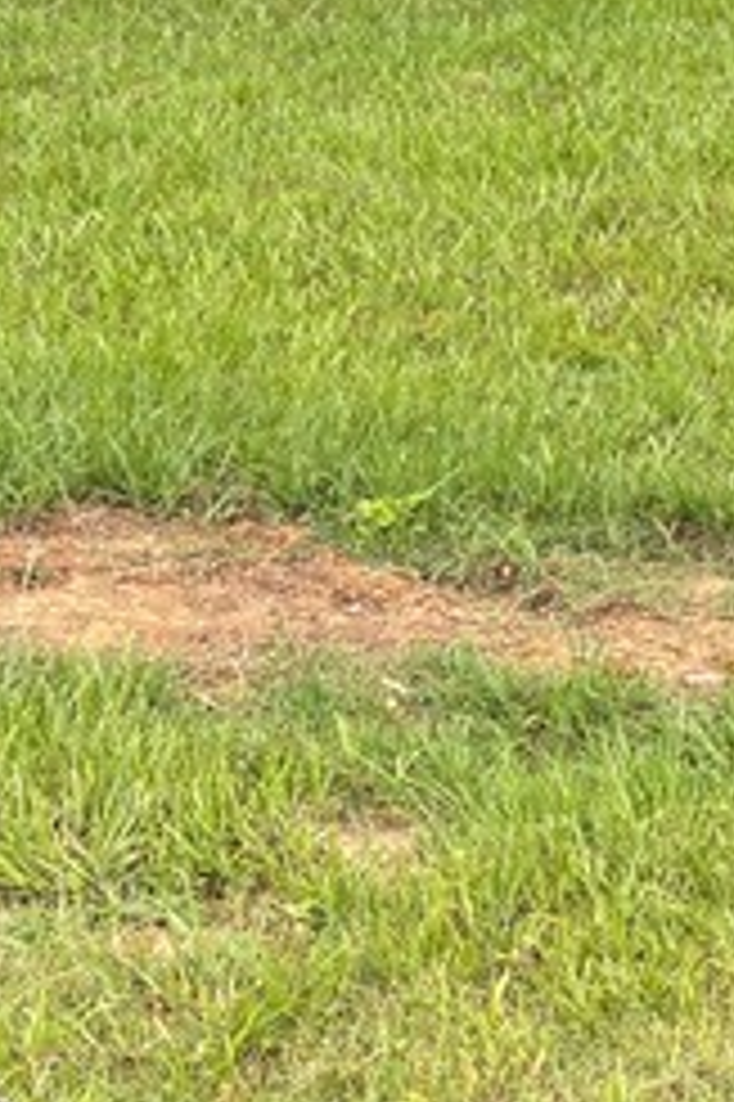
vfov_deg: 16.6
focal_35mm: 113
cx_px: 923
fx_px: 3461
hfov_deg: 11.8
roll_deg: +0.9
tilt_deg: +1.4
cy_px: -522
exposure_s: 1/1016
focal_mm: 5.96
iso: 64
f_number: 1.6
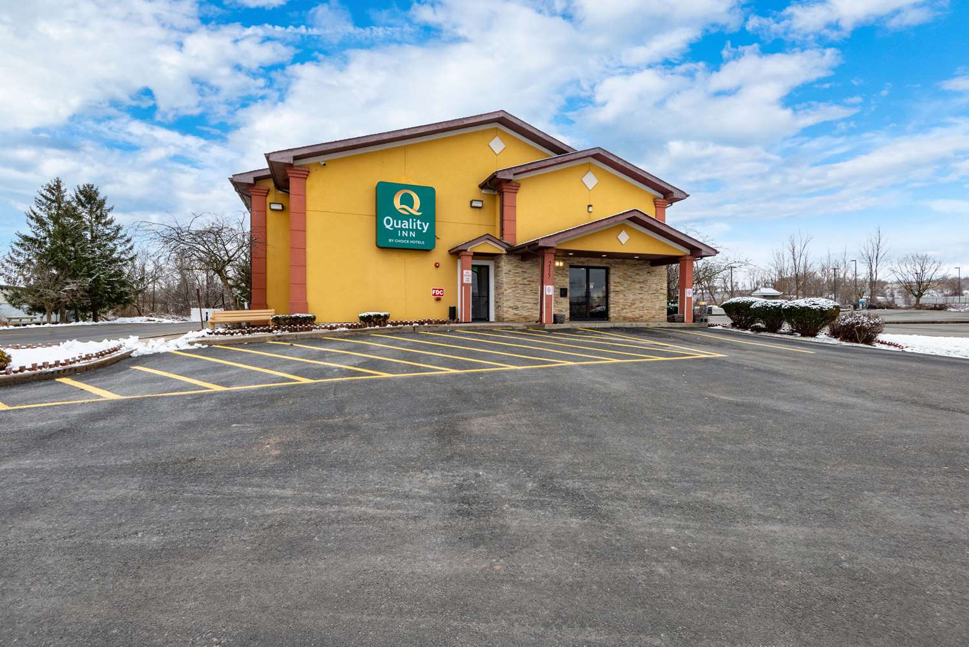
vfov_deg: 73.8
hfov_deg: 96.7
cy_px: 324
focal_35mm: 16
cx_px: 484
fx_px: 431
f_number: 10
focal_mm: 16
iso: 100
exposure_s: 1/20
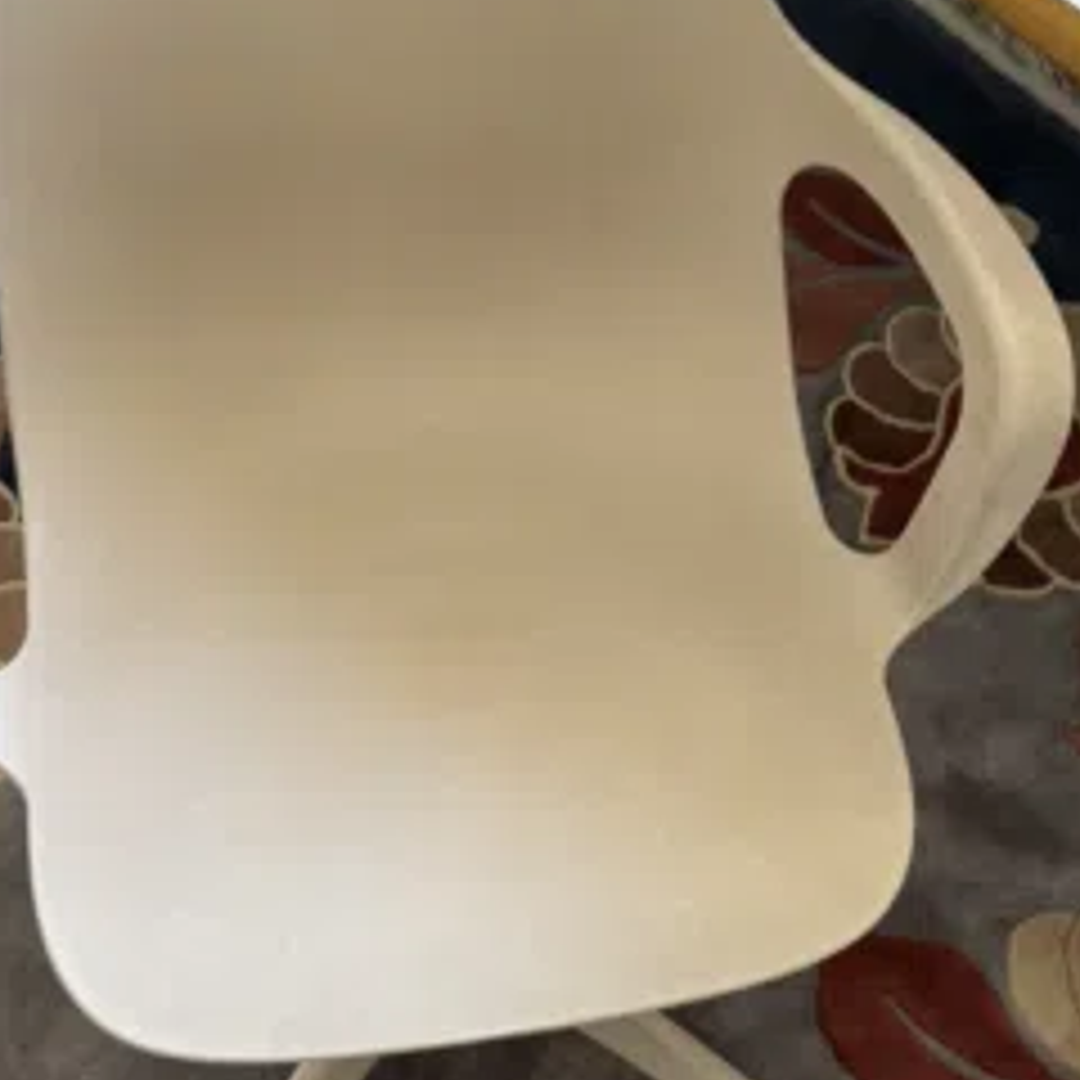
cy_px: 515
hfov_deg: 33.4
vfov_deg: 33.4
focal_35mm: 51
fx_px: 1800
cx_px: 513
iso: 160
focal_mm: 5.96
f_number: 1.6
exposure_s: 1/60
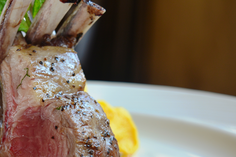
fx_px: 623
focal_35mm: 95
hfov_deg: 21.2
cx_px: 47
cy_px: 125
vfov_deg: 14.3
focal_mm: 32
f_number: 4.5
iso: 125
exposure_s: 1/100
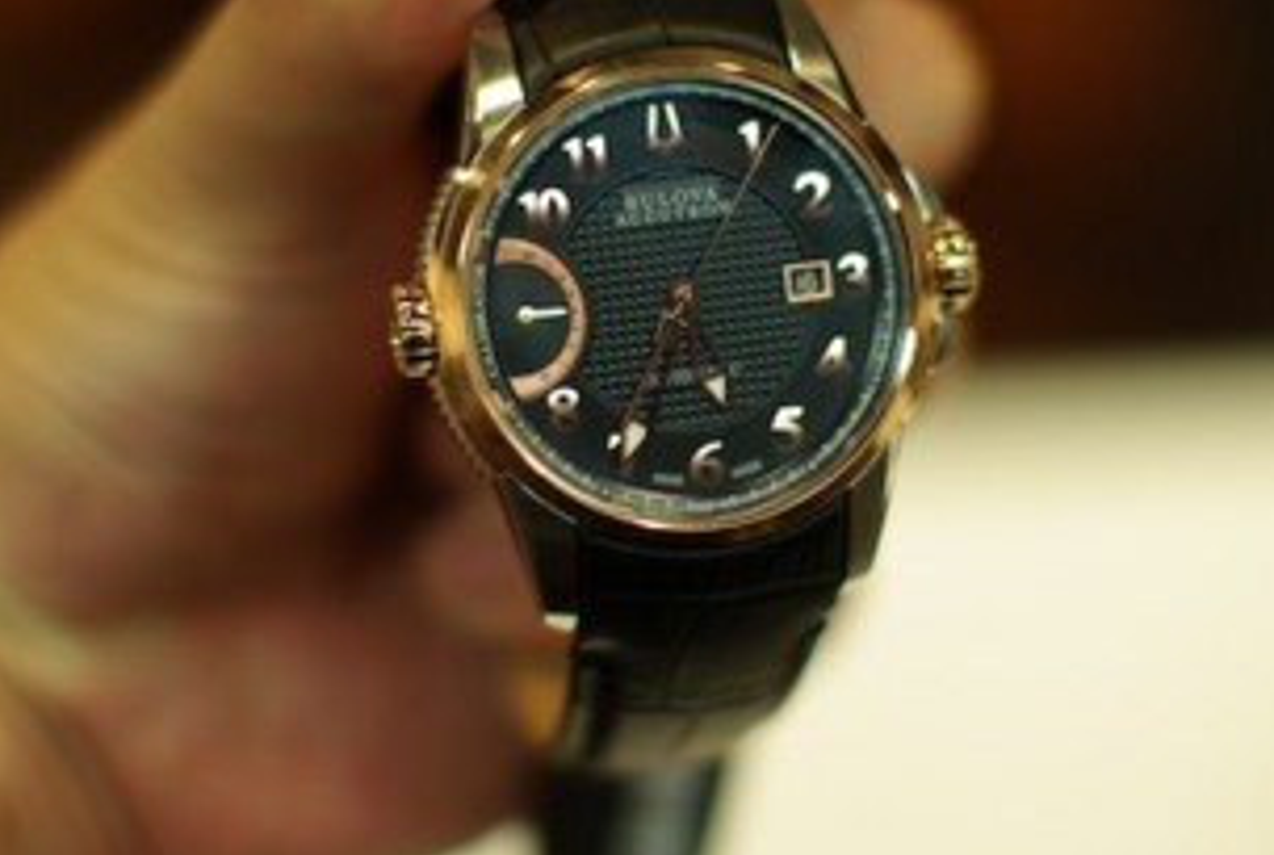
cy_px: 289
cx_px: 704
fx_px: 3936
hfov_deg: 18.4
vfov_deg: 12.4
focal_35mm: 111
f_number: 2
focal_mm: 50
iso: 200
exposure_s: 1/60
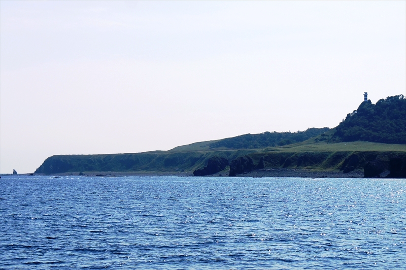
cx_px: 203
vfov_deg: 13.8
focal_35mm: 99
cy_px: 135
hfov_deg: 20.6
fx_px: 1116
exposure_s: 1/1000
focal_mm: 39
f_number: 9
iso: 200
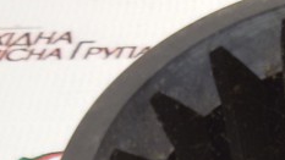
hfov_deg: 13.9
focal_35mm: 145
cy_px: 358
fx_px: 1096
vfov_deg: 7.9
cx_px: 435
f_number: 2.4
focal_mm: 2.93
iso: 40
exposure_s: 1/33
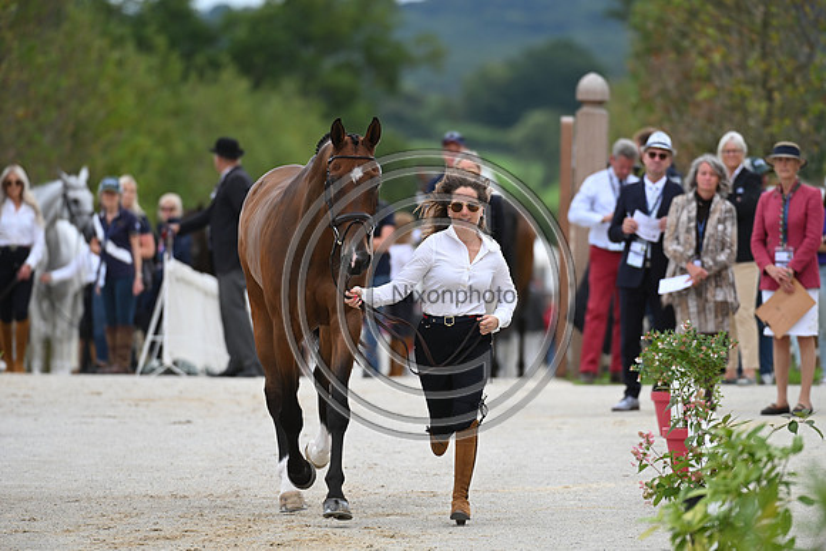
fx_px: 9179
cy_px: 276
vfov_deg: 3.4
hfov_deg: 5.2
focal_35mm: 400
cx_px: 413
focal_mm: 400
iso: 560
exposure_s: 1/1600
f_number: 5.6
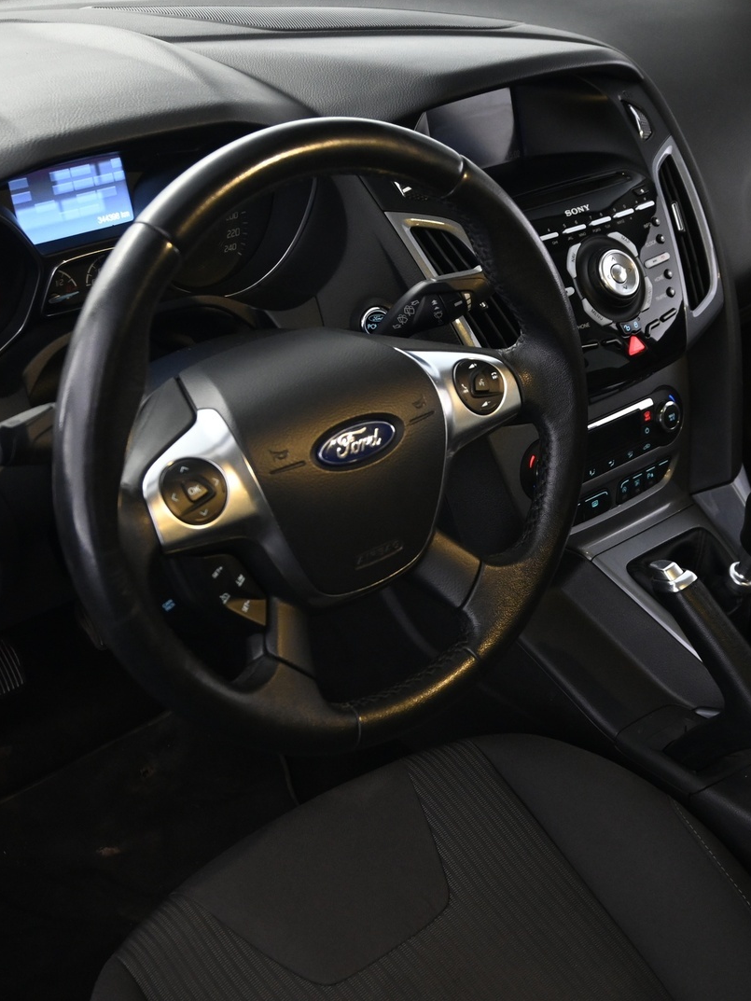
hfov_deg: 31.7
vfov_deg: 41.5
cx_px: 423
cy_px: 498
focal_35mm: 46
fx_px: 1322
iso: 1600
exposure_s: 1/13
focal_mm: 21
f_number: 4
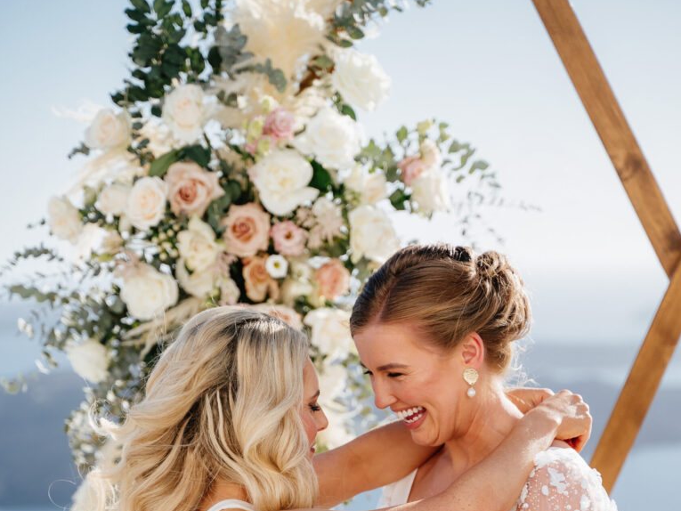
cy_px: 497
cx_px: 340
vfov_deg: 14.6
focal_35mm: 100
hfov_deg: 19.6
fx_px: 1968
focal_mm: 69
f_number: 2.8
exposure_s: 1/1600
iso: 100
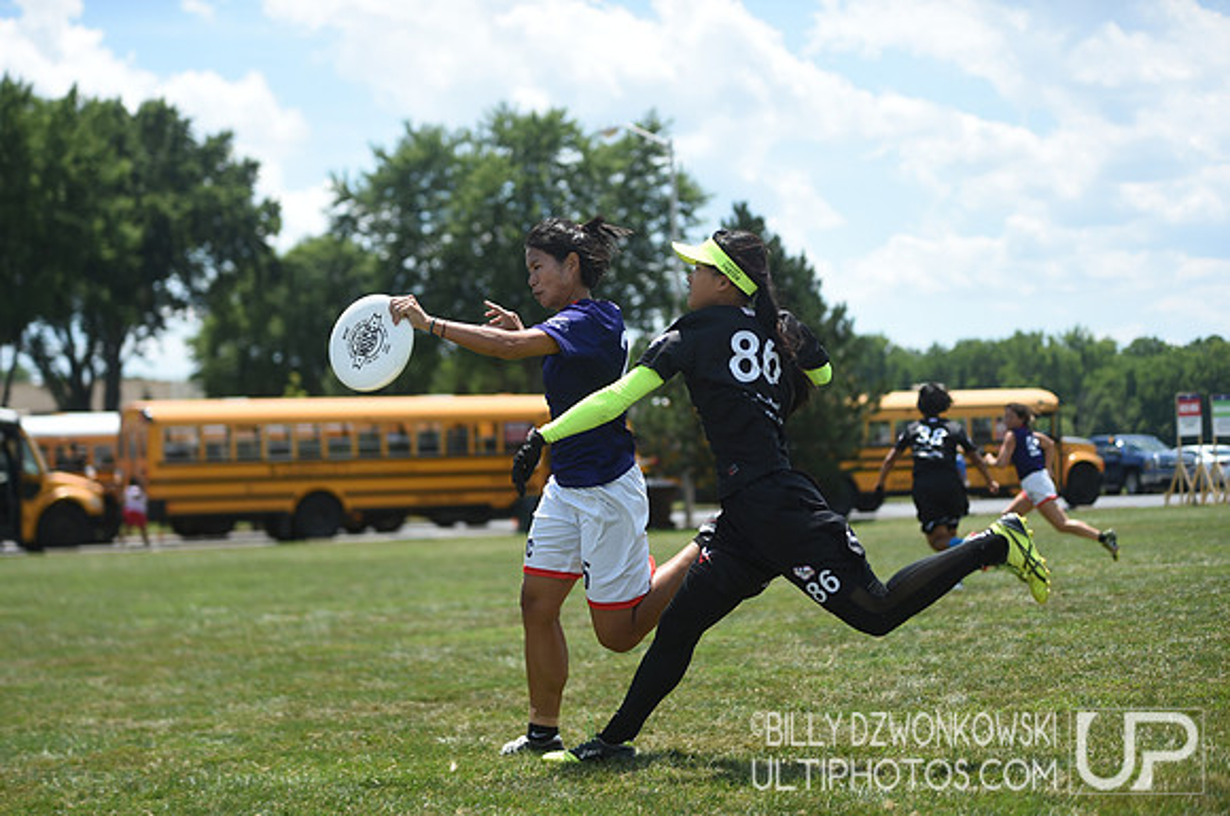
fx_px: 3582
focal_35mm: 105
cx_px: 615
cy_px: 408
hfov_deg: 19.5
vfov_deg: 13.0
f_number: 2.8
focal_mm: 105
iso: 100
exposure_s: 1/1250
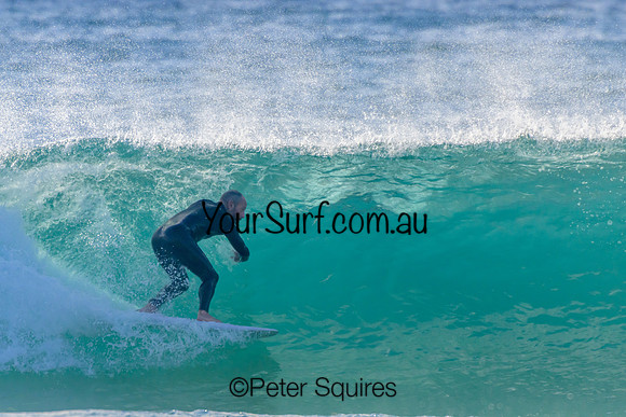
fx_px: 14783
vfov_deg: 1.6
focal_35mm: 850
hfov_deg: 2.4
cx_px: 313
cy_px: 208
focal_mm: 850
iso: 1600
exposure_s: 1/2000
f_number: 11
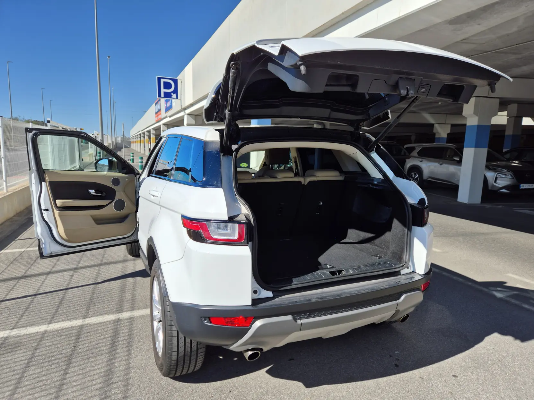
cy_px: 200
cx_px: 267
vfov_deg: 58.9
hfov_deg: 73.9
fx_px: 355
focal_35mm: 23
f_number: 1.8
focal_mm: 5.4
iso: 25
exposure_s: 1/2448
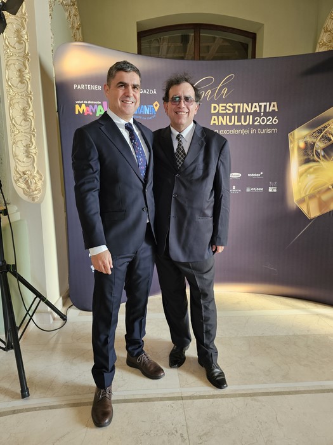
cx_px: 166
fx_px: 295
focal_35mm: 23
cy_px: 222
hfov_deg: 58.9
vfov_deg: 73.9
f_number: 1.7
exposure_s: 1/100
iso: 160
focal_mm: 6.3
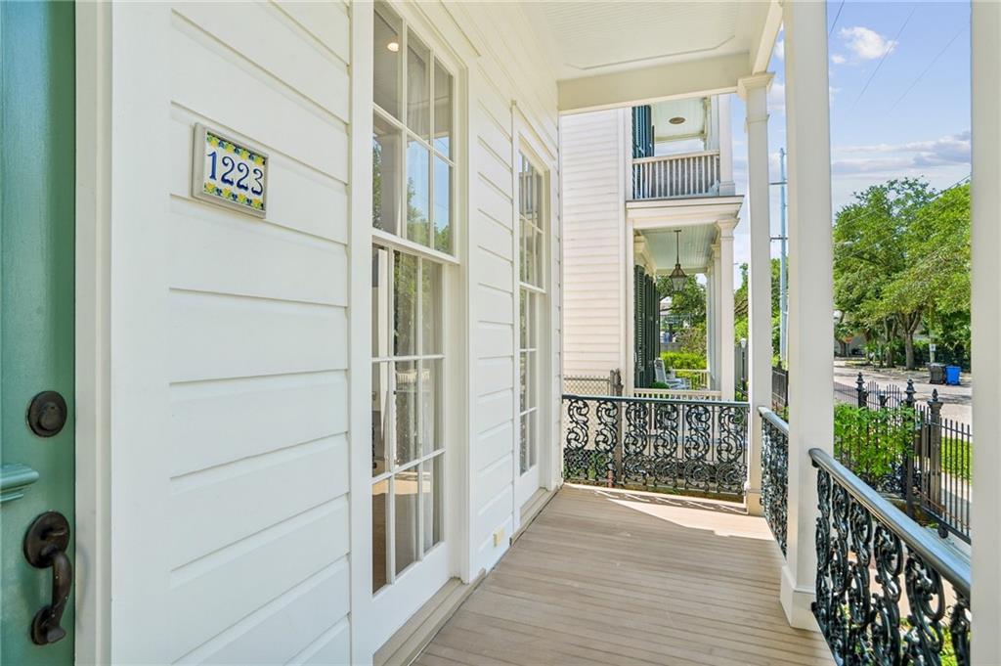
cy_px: 333
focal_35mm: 18
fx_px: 500
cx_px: 500
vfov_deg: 67.3
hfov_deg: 90.0
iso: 400
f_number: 11
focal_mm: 18
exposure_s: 1/125
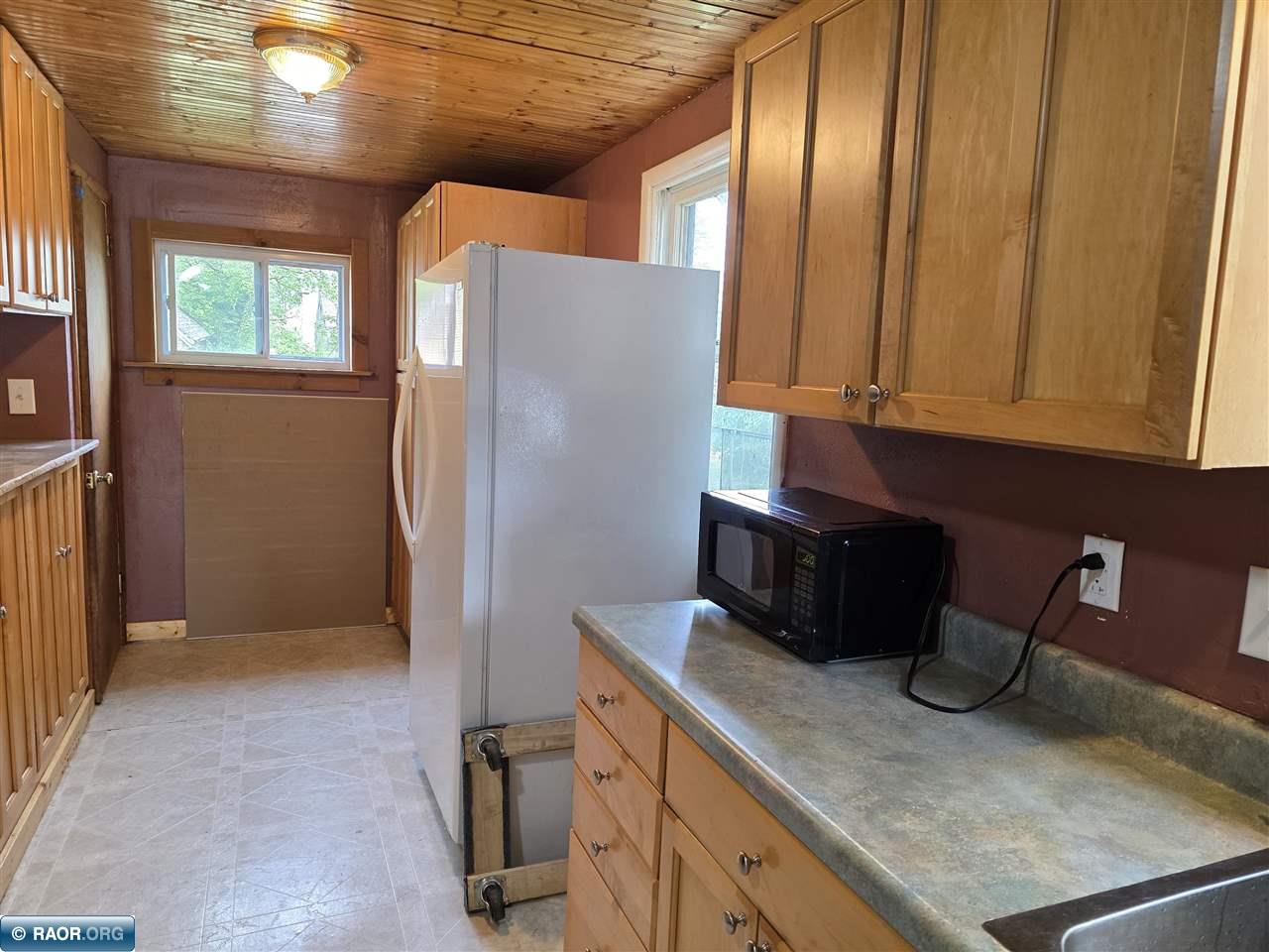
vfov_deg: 58.9
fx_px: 843
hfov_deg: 73.9
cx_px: 634
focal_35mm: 23
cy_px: 476
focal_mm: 6.3
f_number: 1.7
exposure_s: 1/120
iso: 200
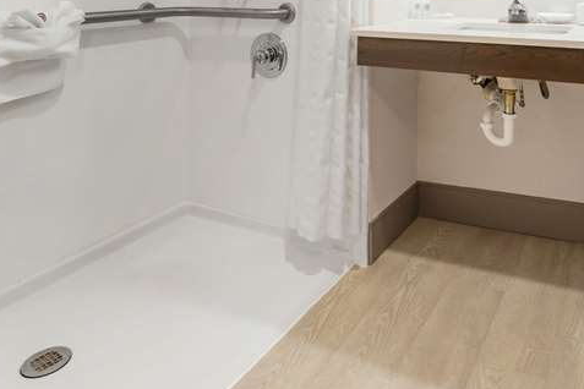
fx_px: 487
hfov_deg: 59.5
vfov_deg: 38.1
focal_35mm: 30
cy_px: -12
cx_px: 417
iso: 200
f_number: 8
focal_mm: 14
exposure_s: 1/1.67
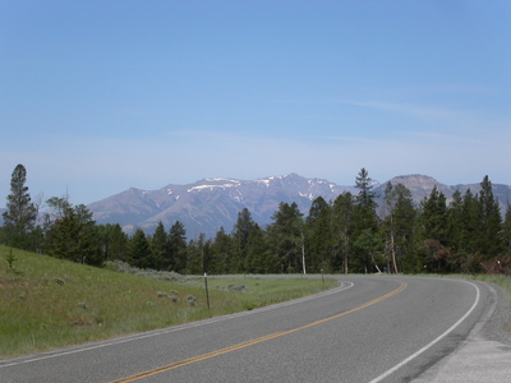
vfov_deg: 16.4
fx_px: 1329
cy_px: 192
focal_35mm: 90
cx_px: 256
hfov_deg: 21.8
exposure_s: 1/350
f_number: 8
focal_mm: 18.6
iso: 100
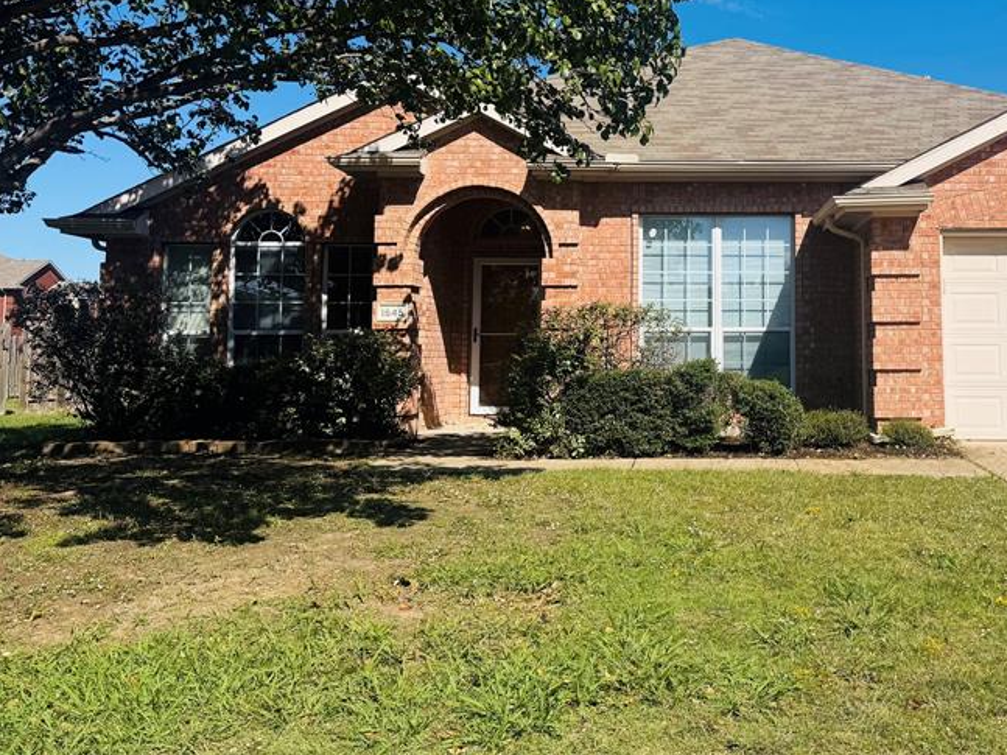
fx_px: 1105
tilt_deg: +4.9
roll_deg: +0.1
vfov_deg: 37.3
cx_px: 746
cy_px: 258
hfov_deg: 47.3
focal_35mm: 38
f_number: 1.78
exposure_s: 1/5814
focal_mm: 6.76
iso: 80
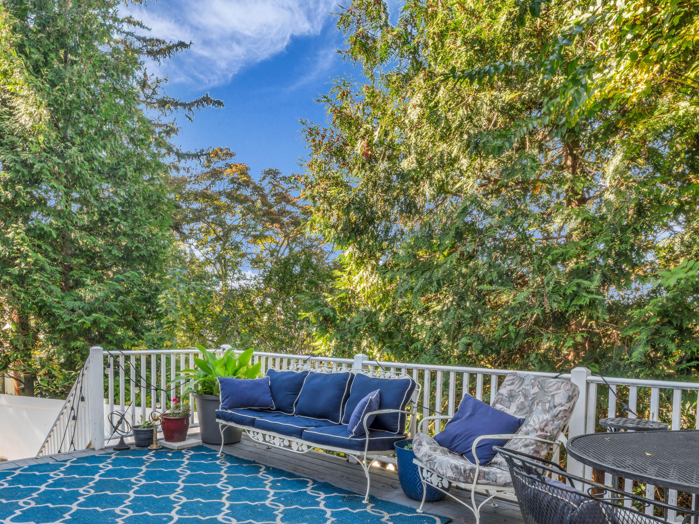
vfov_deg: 51.8
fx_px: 528
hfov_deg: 66.8
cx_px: 313
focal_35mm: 26
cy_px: 348
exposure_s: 1/2
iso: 100
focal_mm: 18.1
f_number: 22
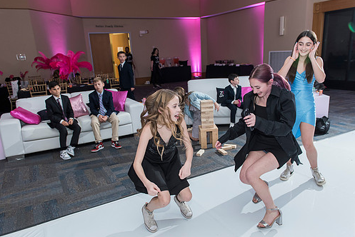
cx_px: 183
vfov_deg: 46.4
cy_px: 131
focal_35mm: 28
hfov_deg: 65.4
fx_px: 276
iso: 1250
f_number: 4
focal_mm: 24
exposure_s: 1/100
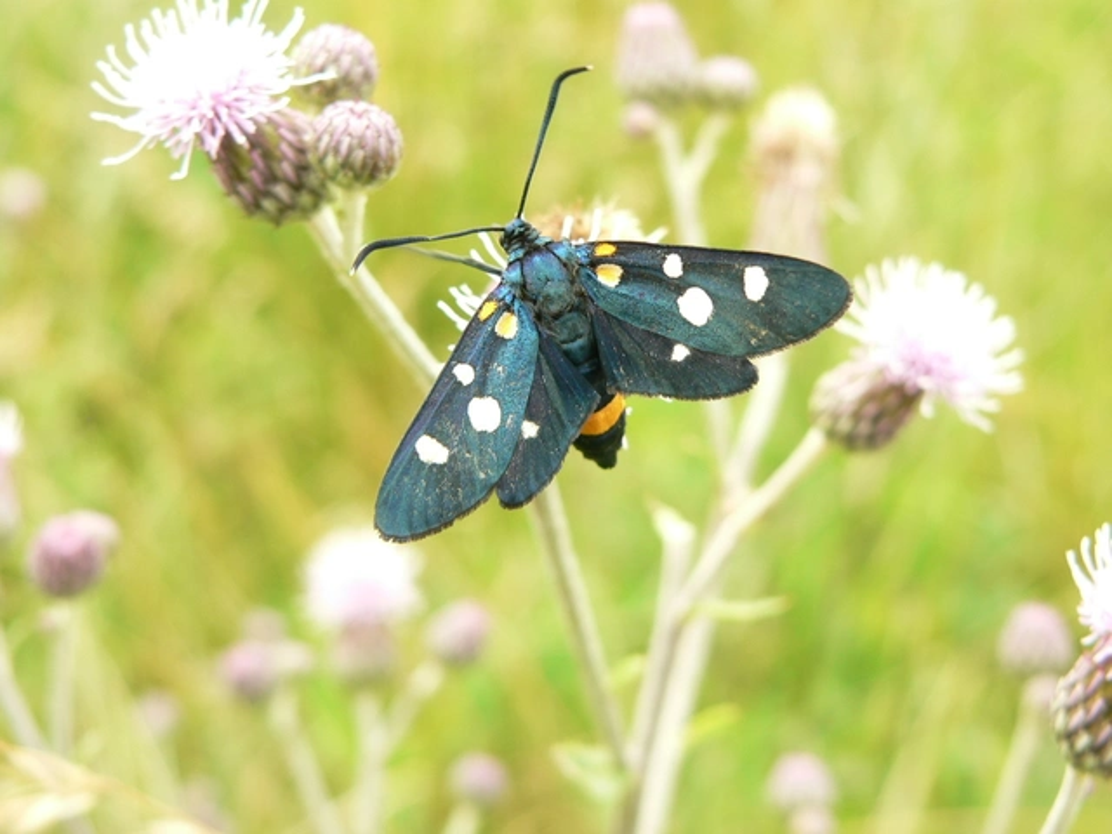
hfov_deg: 27.0
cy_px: 417
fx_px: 2313
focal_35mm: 72
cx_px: 556
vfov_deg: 20.4
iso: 80
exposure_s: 1/125
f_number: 4
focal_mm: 12
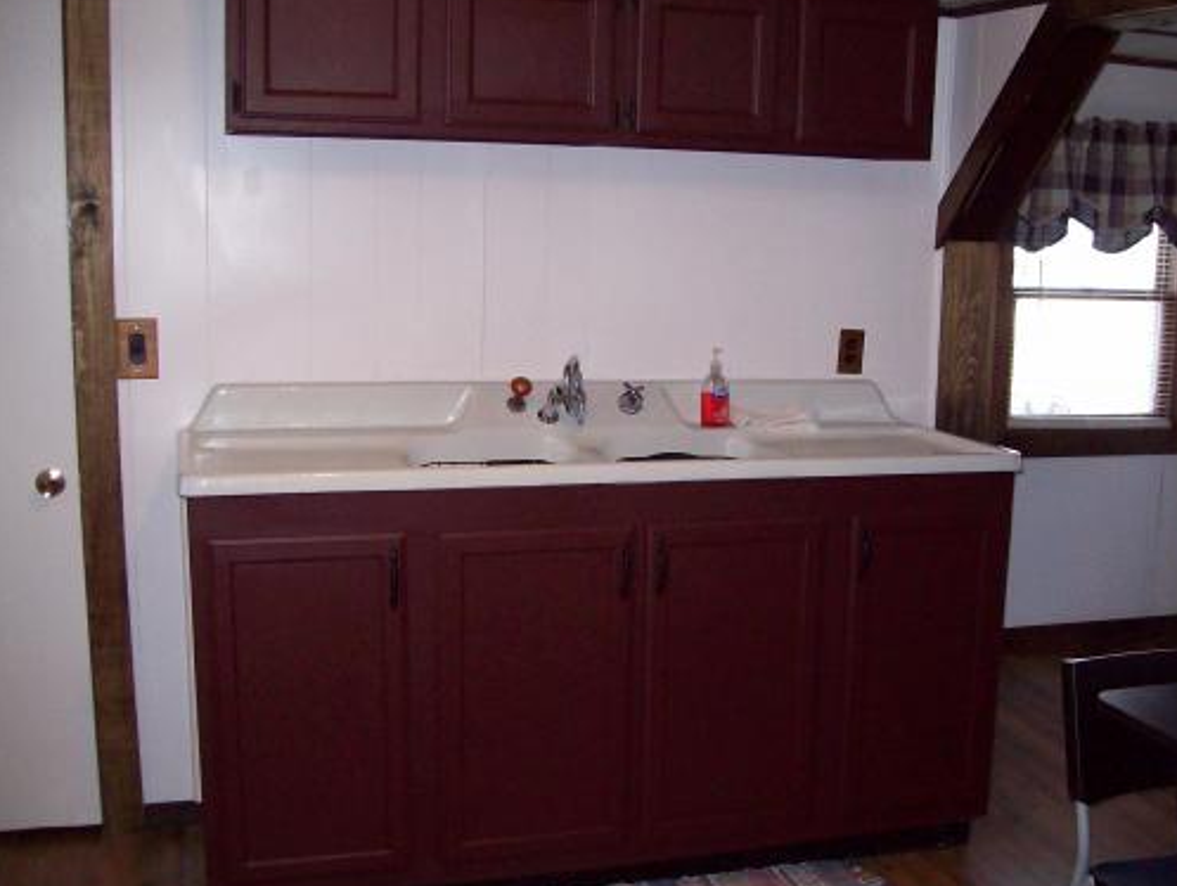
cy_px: 479
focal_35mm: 42
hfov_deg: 44.6
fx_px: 1430
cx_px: 677
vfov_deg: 34.4
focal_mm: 6
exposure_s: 1/64
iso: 200
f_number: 2.7
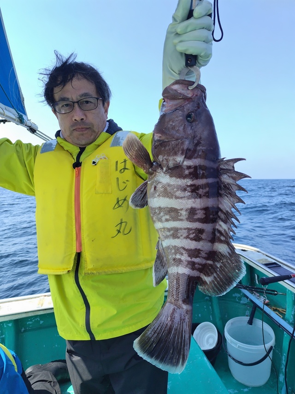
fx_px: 261
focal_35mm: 23
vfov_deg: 73.9
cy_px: 197
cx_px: 148
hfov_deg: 58.9
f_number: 1.9
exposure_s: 1/417
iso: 50
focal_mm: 5.5
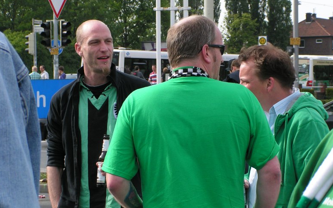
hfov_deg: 16.8
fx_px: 1125
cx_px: 166
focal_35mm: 124
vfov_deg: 10.6
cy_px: 81
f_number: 5.6
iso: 50
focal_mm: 17.4
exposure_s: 1/250
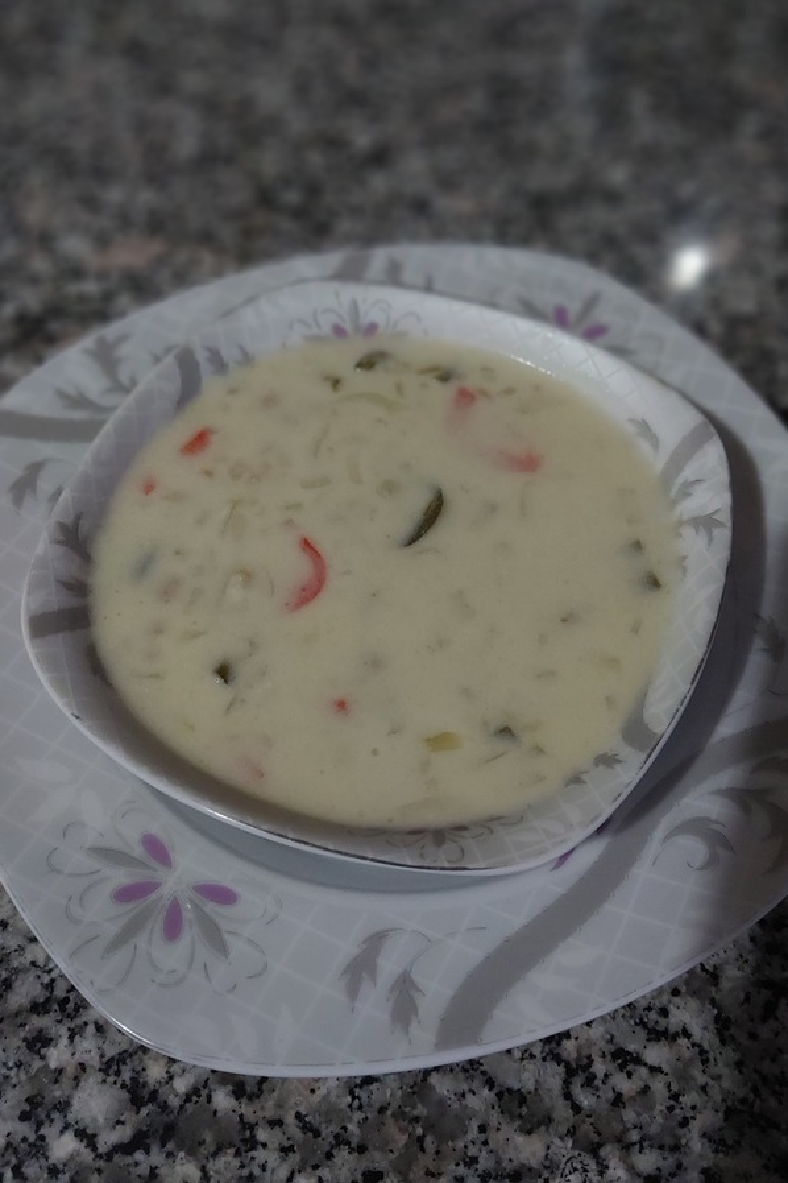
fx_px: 1051
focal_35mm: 32
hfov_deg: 41.1
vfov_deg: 58.7
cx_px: 406
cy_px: 595
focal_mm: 4.6
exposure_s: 1/25
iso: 250
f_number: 1.8
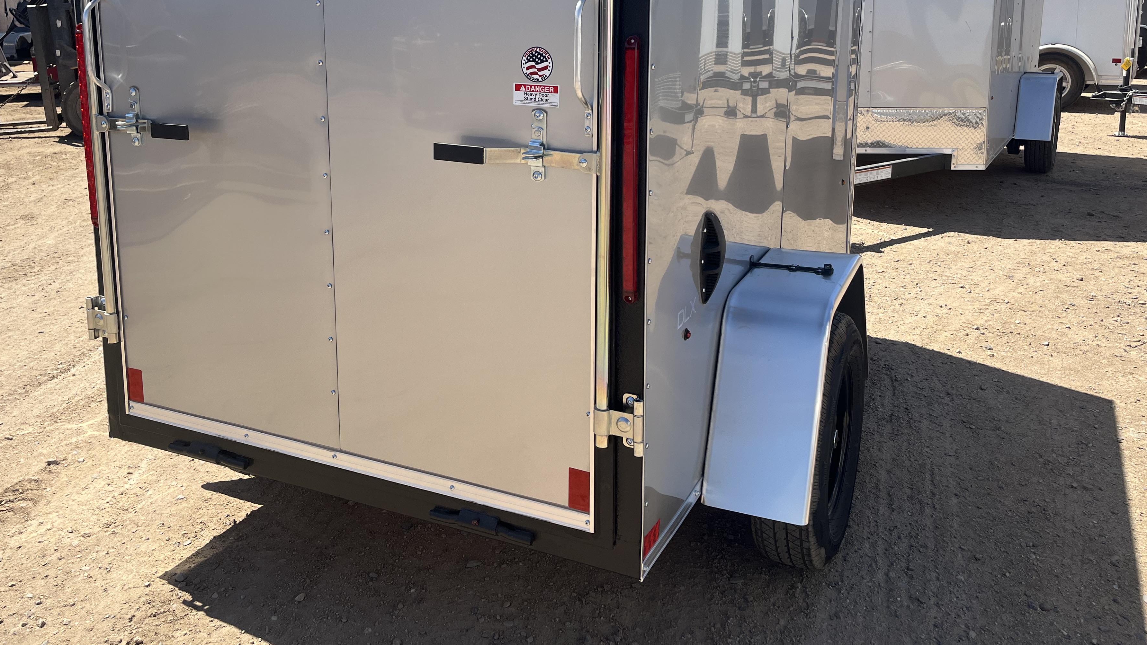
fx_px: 973
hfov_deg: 61.0
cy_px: 161
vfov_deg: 35.9
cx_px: 542
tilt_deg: -10.7
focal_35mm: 32
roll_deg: +0.6
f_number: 1.6
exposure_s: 1/2967
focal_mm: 5.1
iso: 50
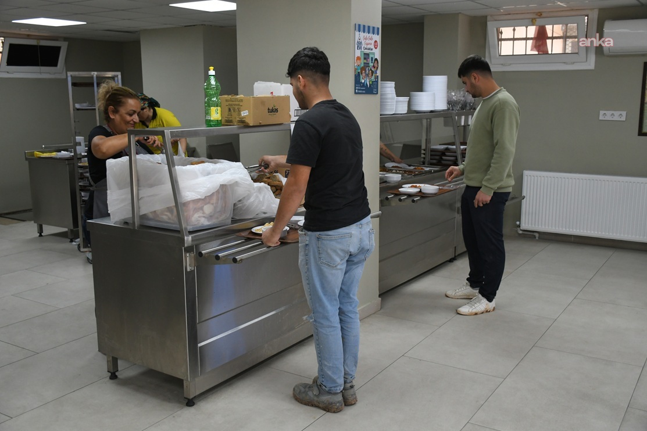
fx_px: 647
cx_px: 324
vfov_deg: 36.9
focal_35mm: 36
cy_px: 216
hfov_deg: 53.1
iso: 1100
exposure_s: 1/250
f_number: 3.8
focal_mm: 24
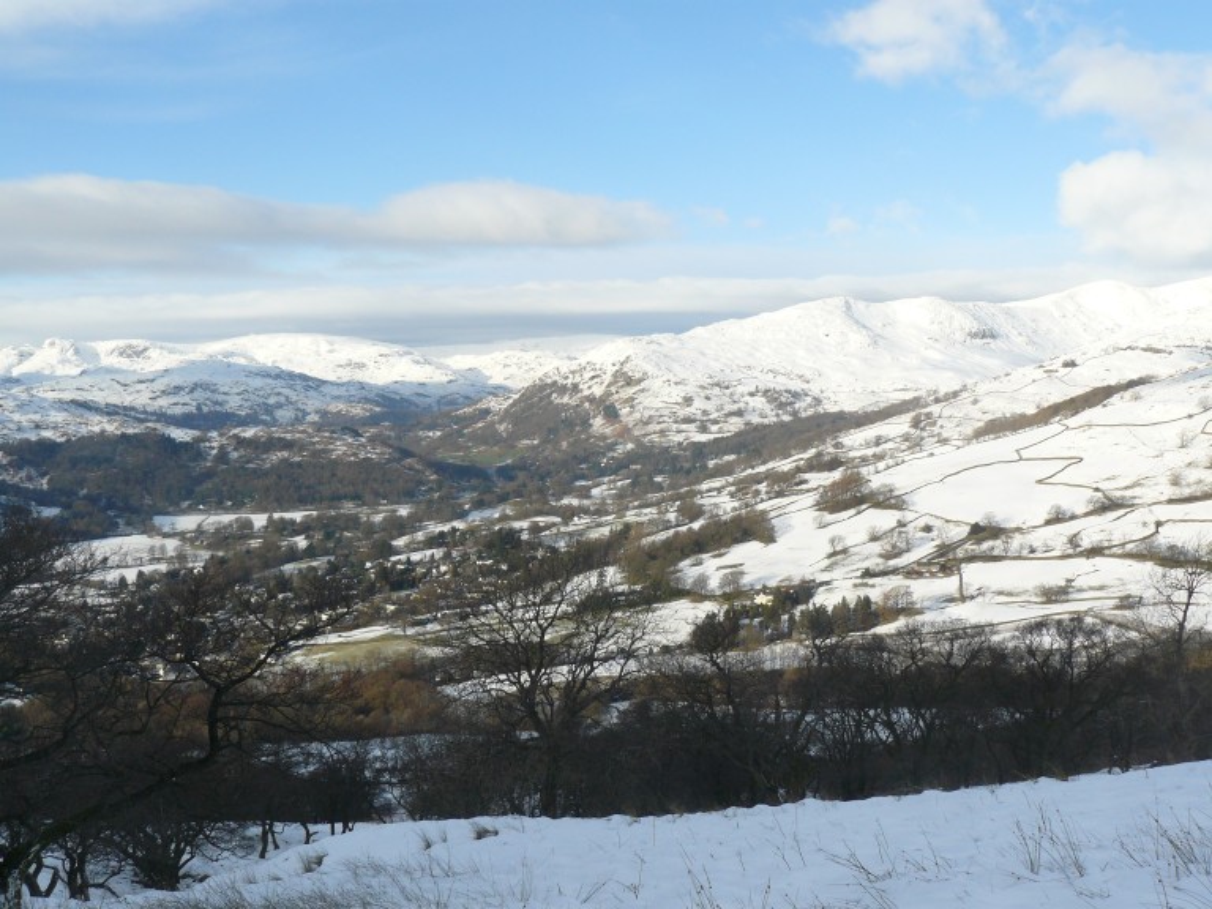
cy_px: 454
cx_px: 606
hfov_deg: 51.4
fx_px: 1260
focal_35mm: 36
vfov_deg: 39.7
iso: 100
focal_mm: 6
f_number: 5.6
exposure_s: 1/320
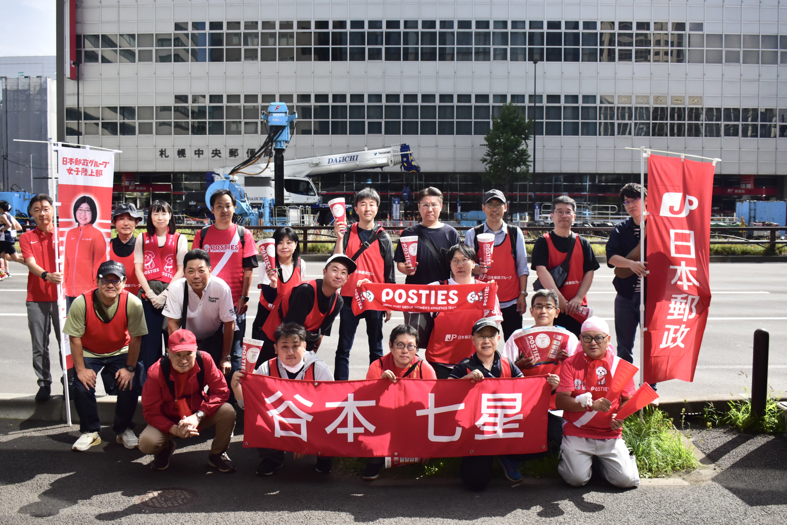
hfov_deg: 55.1
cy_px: 262
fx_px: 754
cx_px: 394
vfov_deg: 38.4
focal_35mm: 34
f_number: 5.6
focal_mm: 23
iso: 640
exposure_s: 1/3200
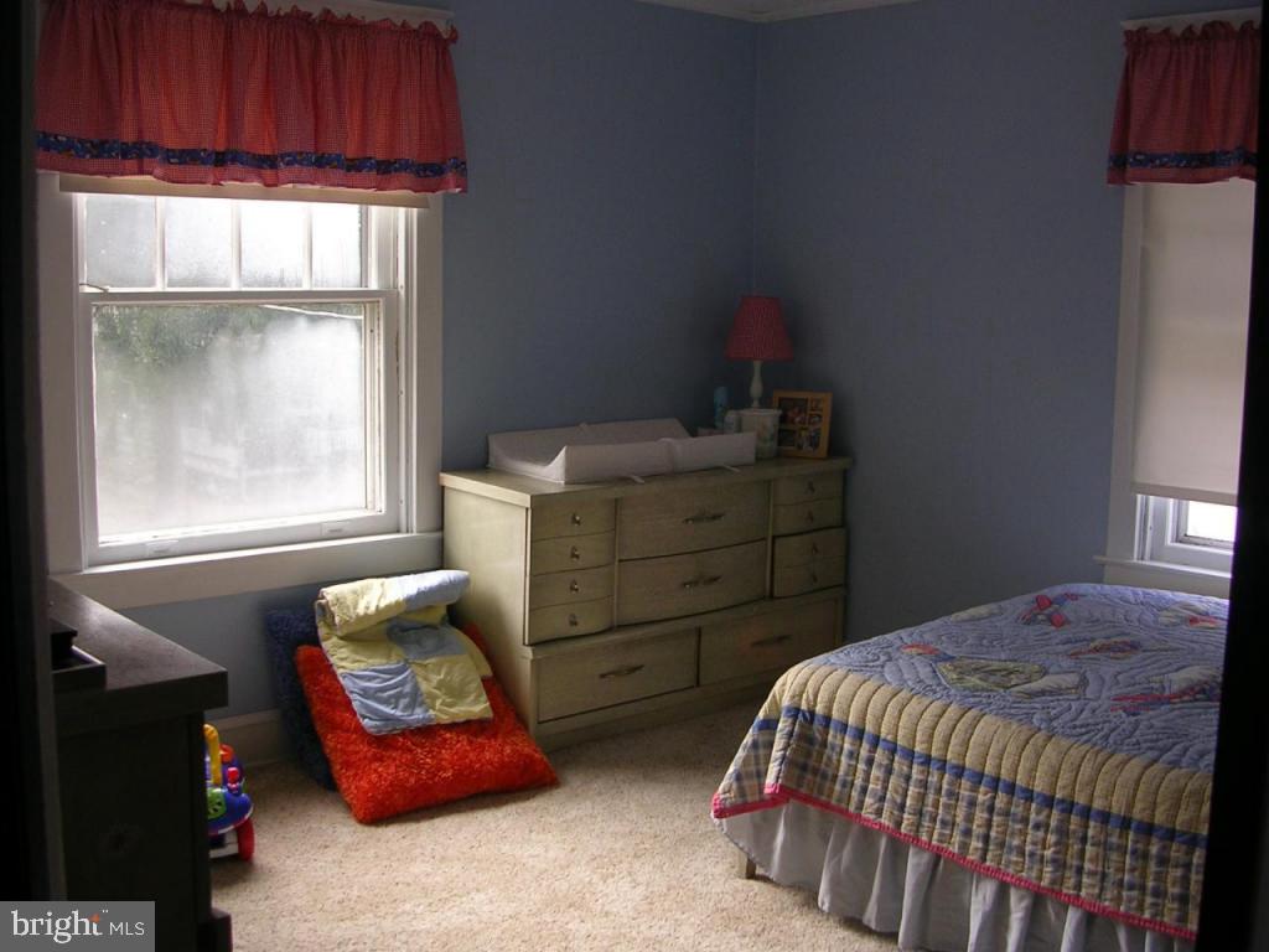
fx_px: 1393
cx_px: 634
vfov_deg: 37.7
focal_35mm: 38
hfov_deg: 49.0
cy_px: 476
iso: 50
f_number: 2.8
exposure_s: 1/48
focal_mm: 5.8
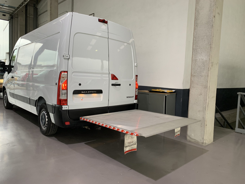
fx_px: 184
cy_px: 92
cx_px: 122
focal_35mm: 26
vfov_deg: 53.1
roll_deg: -3.0
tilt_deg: -3.1
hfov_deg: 67.3
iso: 100
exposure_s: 1/79
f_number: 1.8
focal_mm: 4.25
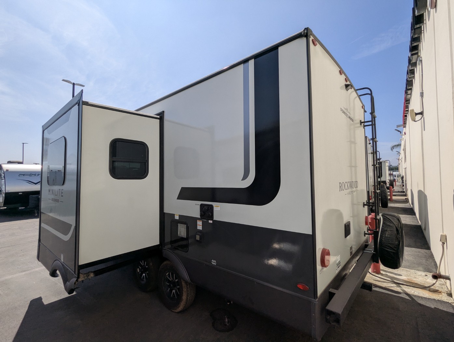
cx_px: 227
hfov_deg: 94.4
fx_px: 210
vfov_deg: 78.2
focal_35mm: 16
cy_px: 171
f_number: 2.2
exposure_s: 1/3448
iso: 50
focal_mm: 2.35
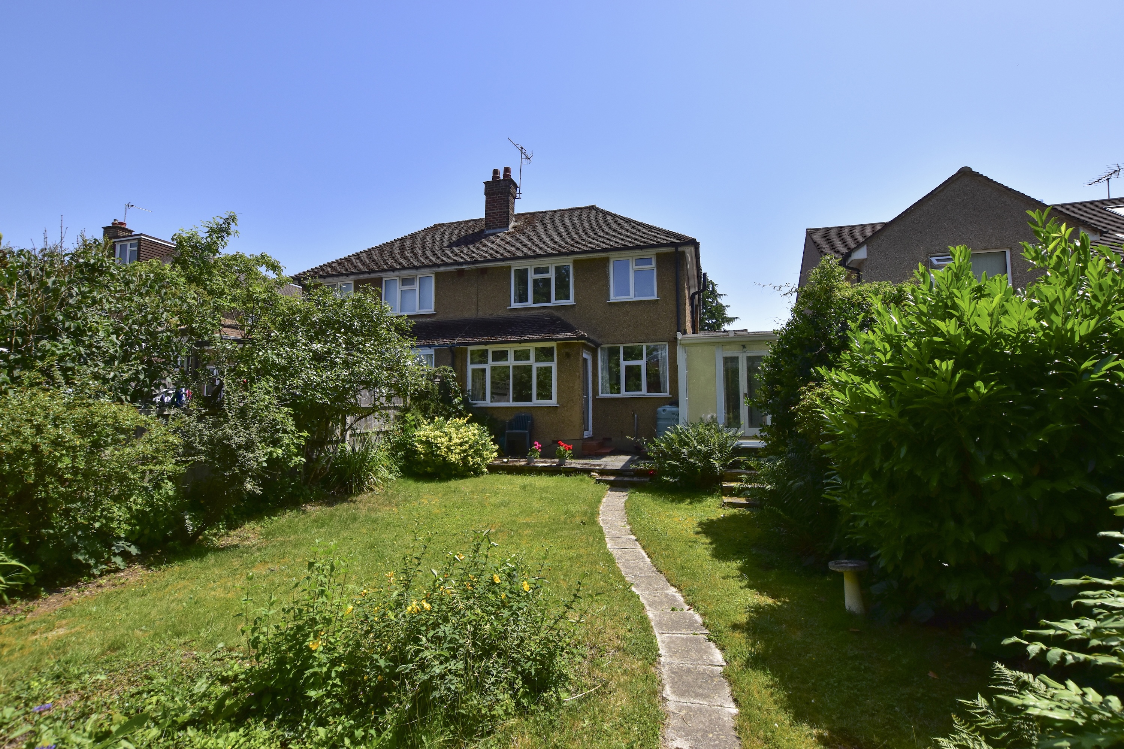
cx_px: 562
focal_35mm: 15
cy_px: 374
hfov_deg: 100.4
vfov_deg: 77.3
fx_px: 468
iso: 640
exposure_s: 1/1250
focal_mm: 10
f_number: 8
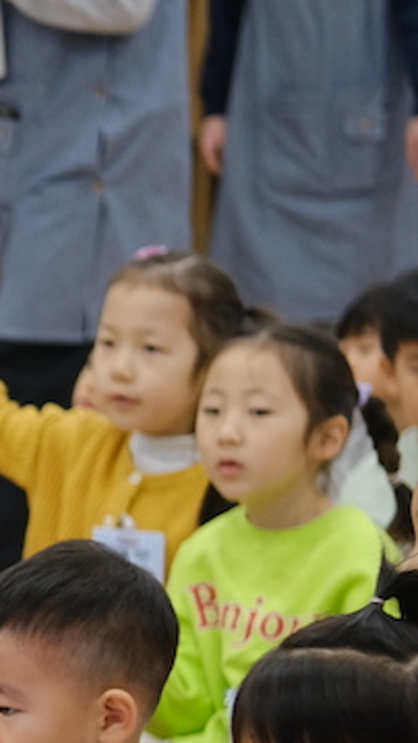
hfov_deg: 6.0
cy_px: 616
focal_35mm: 198
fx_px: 3901
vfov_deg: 10.8
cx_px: -354
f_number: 2
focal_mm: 35
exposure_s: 1/160
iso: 800
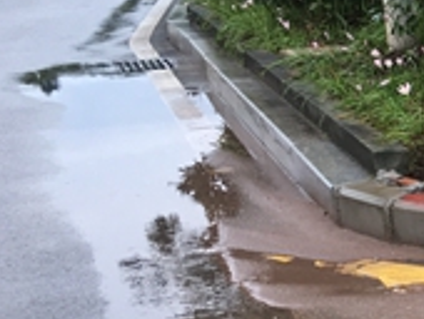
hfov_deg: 15.6
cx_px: 748
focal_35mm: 109
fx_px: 1337
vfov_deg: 13.5
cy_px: 309
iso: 25
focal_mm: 4.15
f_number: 2.2
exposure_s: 1/100
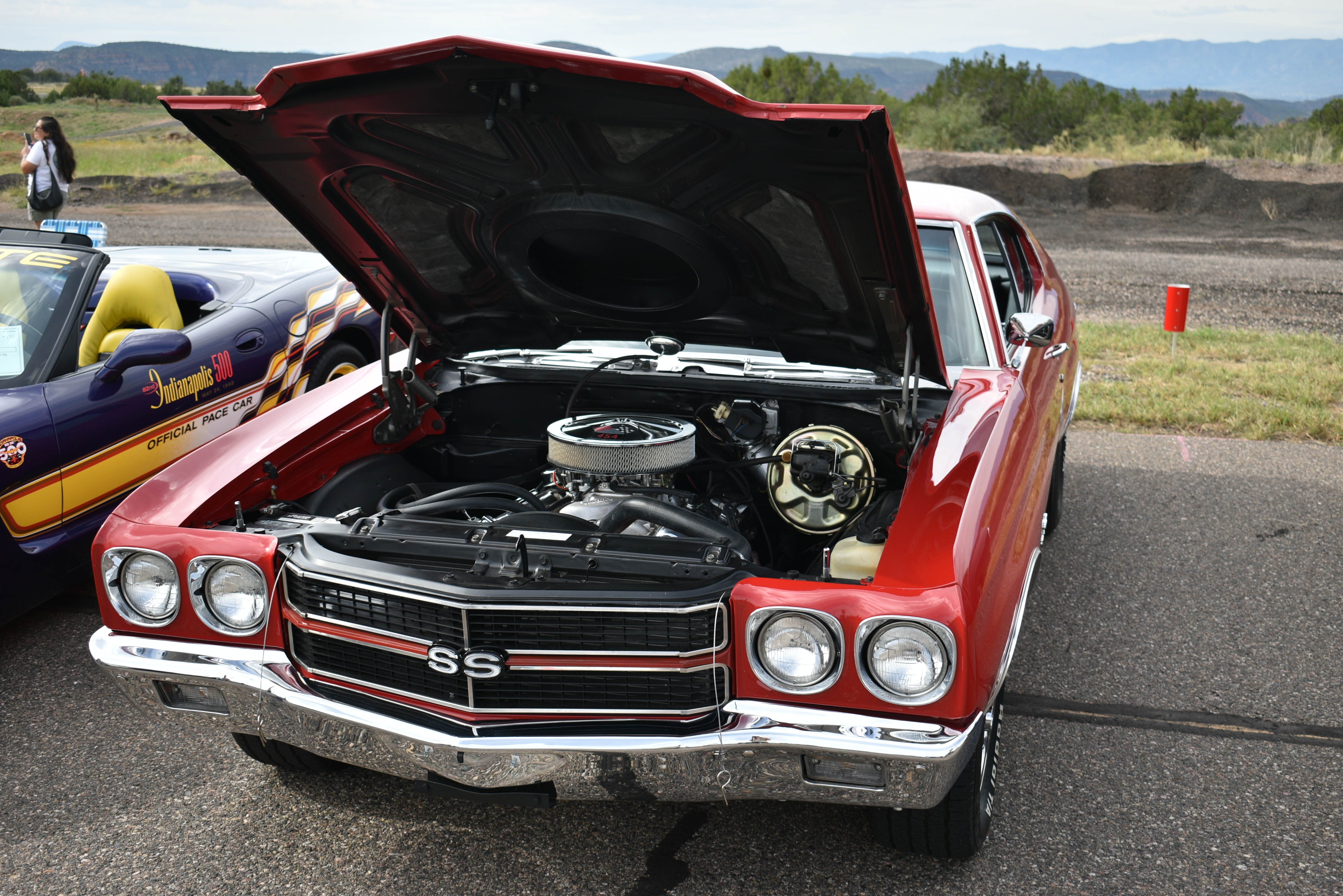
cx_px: 672
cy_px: 448
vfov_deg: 30.9
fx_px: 1623
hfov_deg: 45.0
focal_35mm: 44
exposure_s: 1/250
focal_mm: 29
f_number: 5
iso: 160
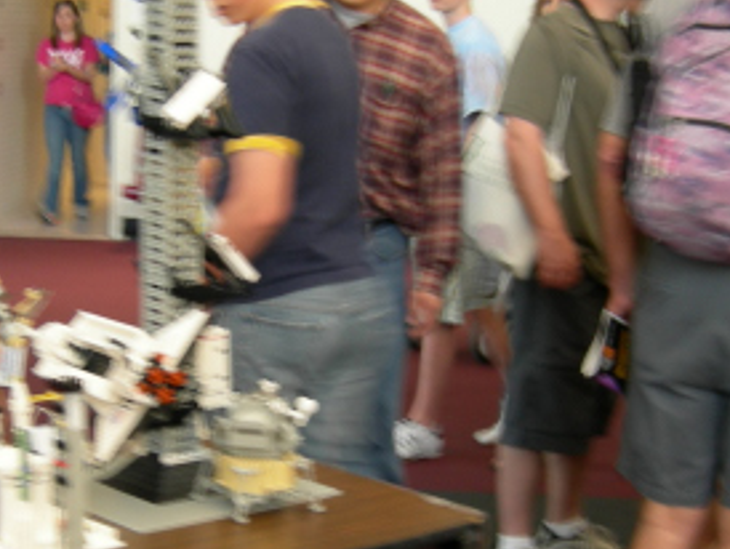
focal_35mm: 84
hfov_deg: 23.2
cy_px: 288
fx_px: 1773
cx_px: 269
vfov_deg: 17.6
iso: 64
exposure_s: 1/6.4
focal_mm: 7.5
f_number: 2.7
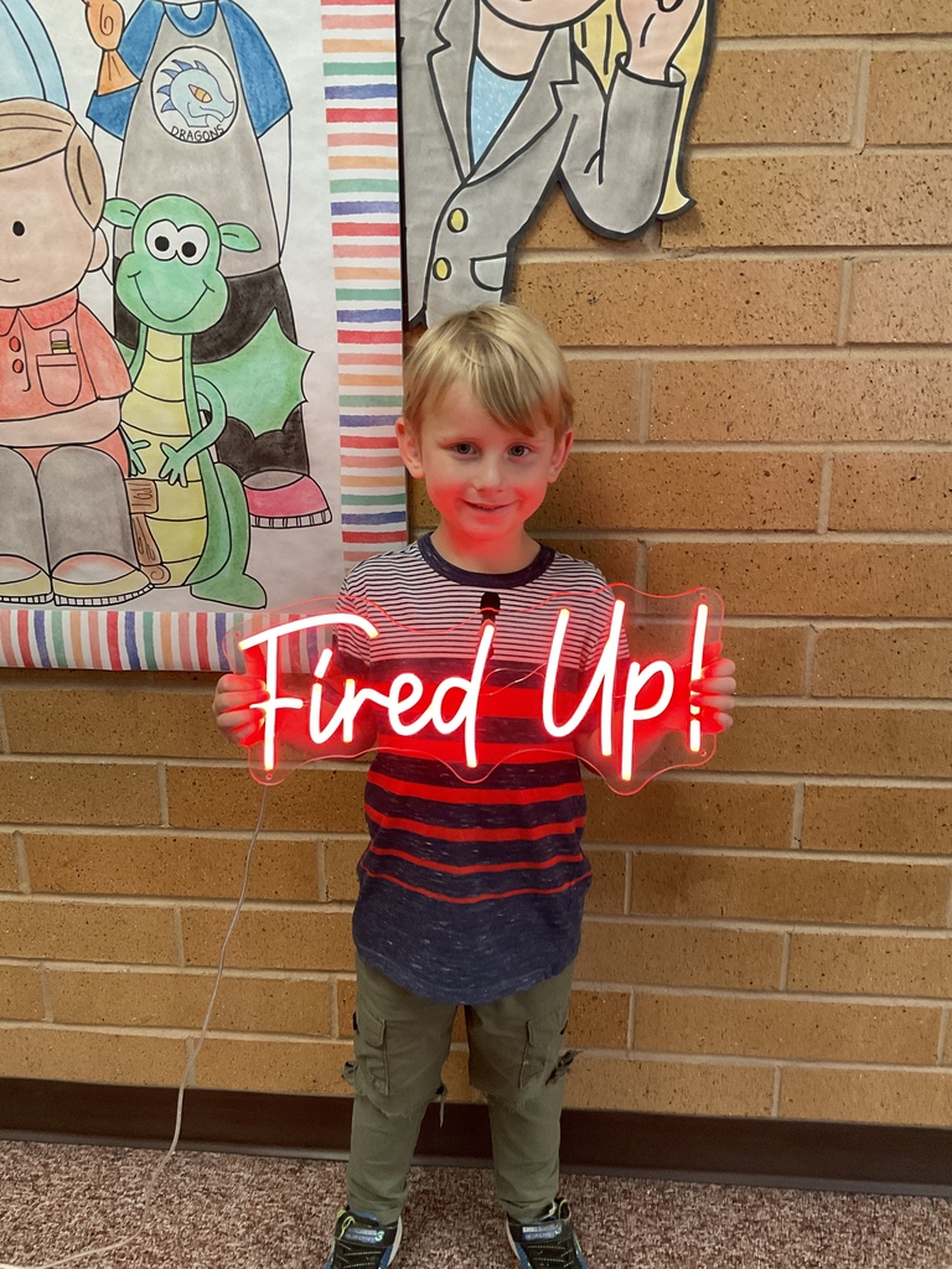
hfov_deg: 48.2
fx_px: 1063
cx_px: 476
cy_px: 634
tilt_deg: -16.4
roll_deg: -0.5
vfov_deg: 61.7
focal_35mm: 29
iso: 160
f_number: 1.8
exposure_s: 1/60
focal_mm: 3
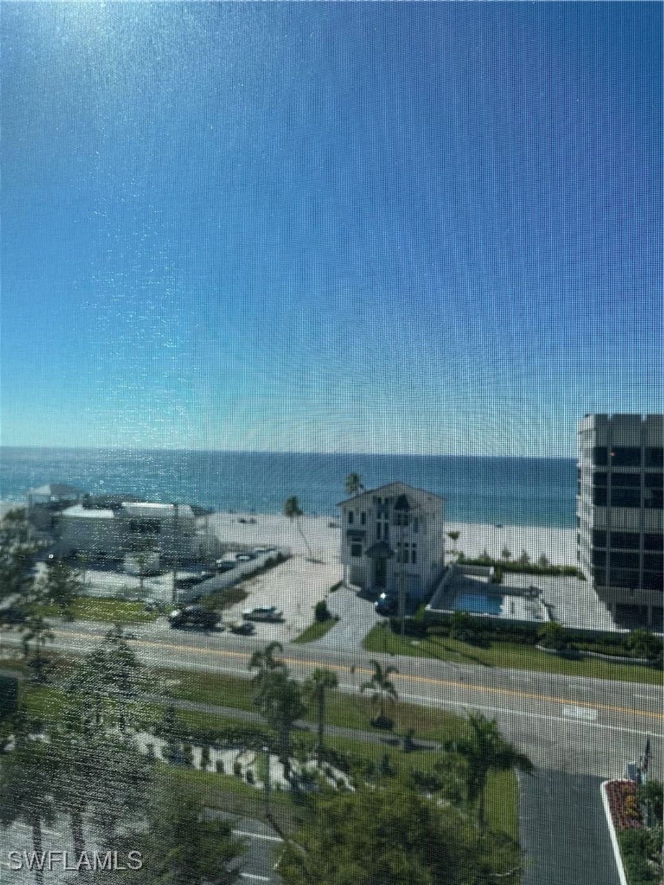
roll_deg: -1.3
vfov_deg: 71.6
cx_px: 332
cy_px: 442
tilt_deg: +0.8
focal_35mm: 24
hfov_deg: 56.8
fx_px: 614
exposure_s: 1/5263
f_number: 1.78
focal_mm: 6.86
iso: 80
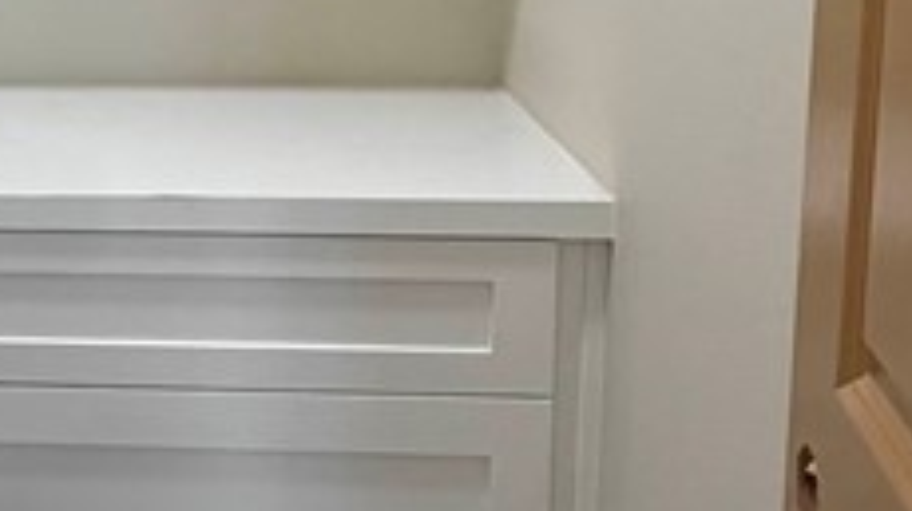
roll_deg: -0.2
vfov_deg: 17.3
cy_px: 12
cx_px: 4
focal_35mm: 68
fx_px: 1643
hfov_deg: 29.1
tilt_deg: -9.0
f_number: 2.2
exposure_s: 1/120
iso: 250
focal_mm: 2.22
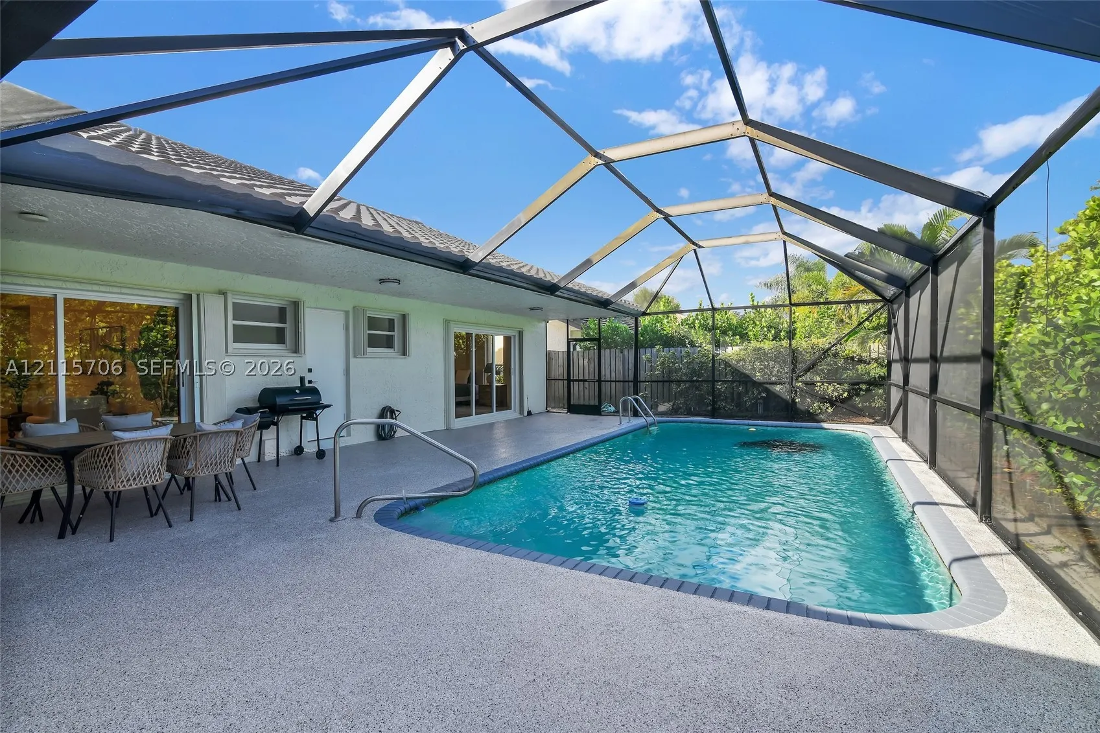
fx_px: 489
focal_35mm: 16
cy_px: 366
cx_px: 550
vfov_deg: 73.7
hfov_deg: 96.7
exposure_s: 1/125
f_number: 11
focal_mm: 16
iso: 200
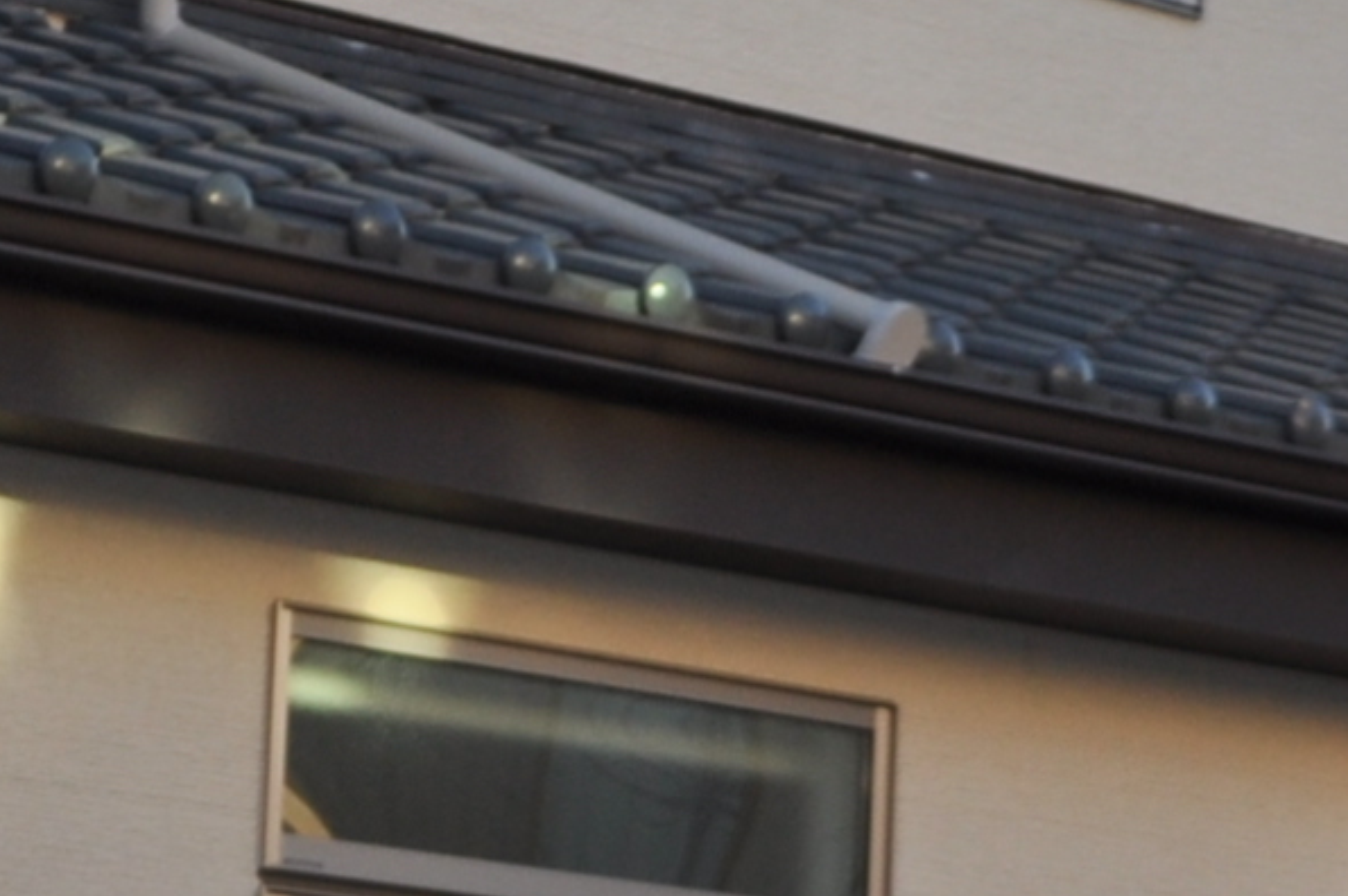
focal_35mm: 178
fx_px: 6658
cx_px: 373
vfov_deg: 7.7
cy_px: 769
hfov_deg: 11.5
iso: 200
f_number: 8
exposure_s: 1/200
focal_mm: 22
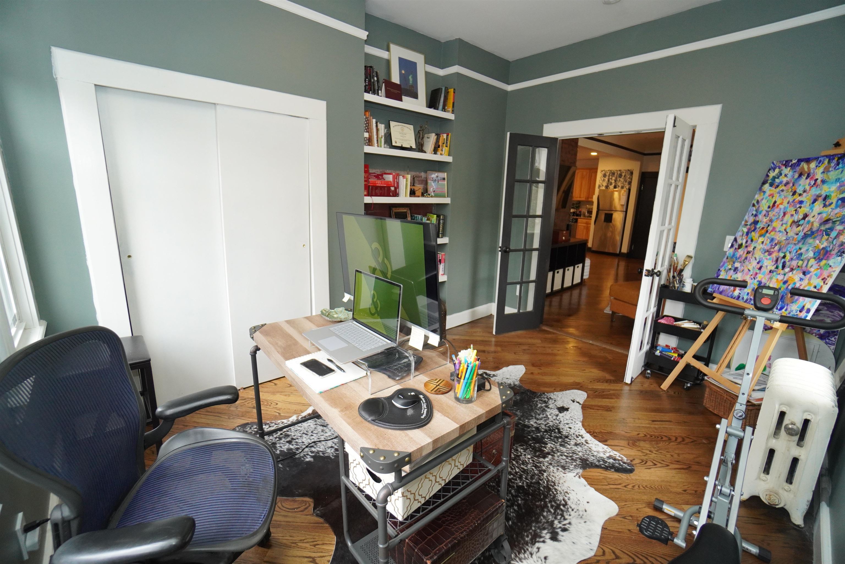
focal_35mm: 15
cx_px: 422
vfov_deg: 77.4
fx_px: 352
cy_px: 282
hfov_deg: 100.4
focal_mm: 10
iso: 1000
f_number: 4
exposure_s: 1/125
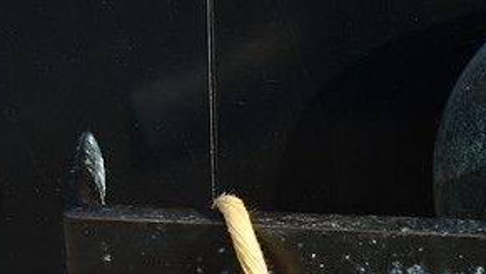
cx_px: 284
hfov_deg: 6.6
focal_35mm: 325
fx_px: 4190
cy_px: 531
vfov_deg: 3.7
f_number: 16
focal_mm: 55
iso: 560
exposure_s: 1/100
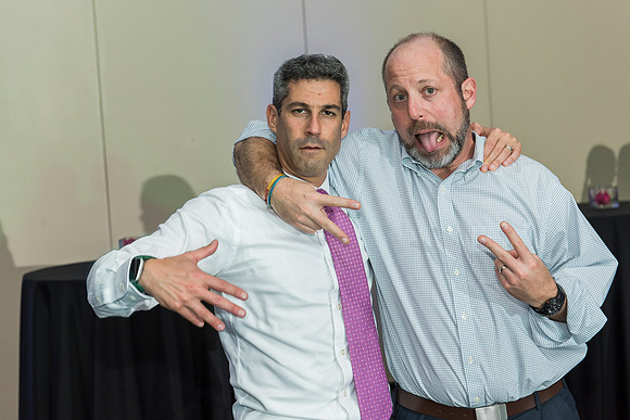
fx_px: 1128
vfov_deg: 21.1
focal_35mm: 64
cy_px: 194
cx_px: 292
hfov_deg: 31.2
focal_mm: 60
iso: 800
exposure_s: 1/100
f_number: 4.5
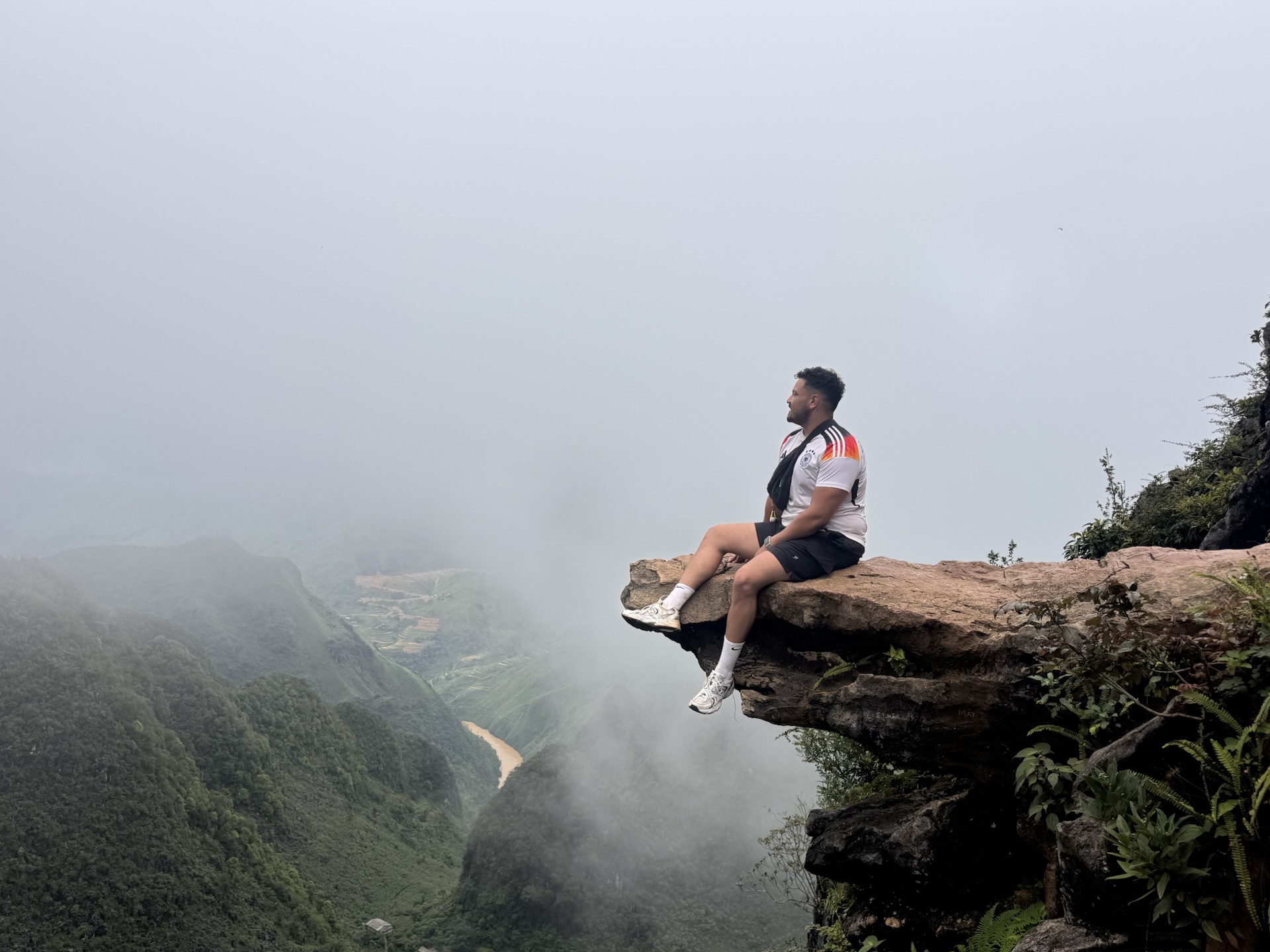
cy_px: 486
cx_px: 630
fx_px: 917
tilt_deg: -2.1
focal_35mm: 25
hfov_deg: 69.4
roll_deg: -3.5
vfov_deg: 54.9
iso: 80
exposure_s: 1/5814
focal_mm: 6.76
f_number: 1.78
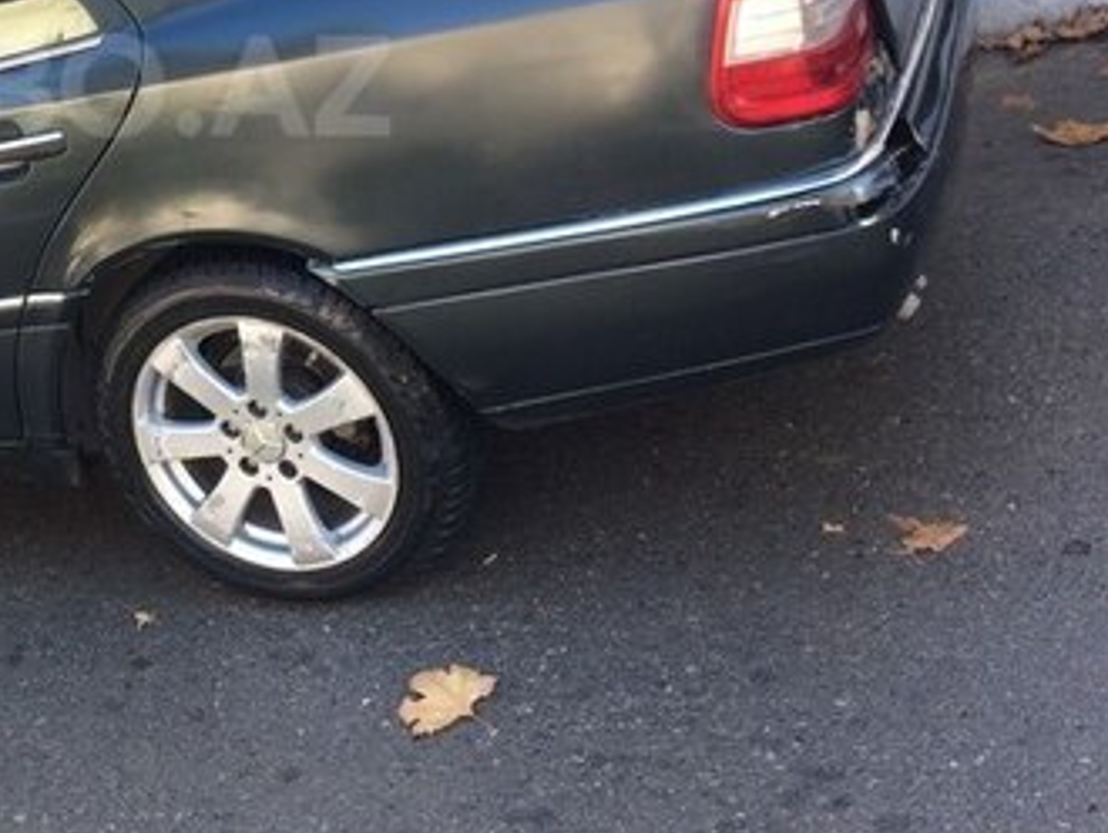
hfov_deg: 31.2
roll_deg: +19.0
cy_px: 86
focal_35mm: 58
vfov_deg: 24.5
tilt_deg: -15.9
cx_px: 47
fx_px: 1858
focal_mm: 4.15
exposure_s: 1/100
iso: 40
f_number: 2.2
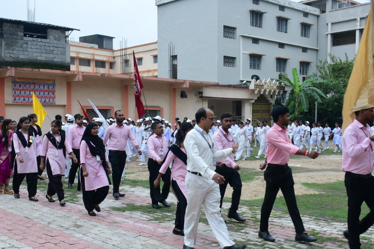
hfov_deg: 46.4
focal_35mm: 42
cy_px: 135
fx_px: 436
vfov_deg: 31.9
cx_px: 202
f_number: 13
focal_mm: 23
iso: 320
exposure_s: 1/100
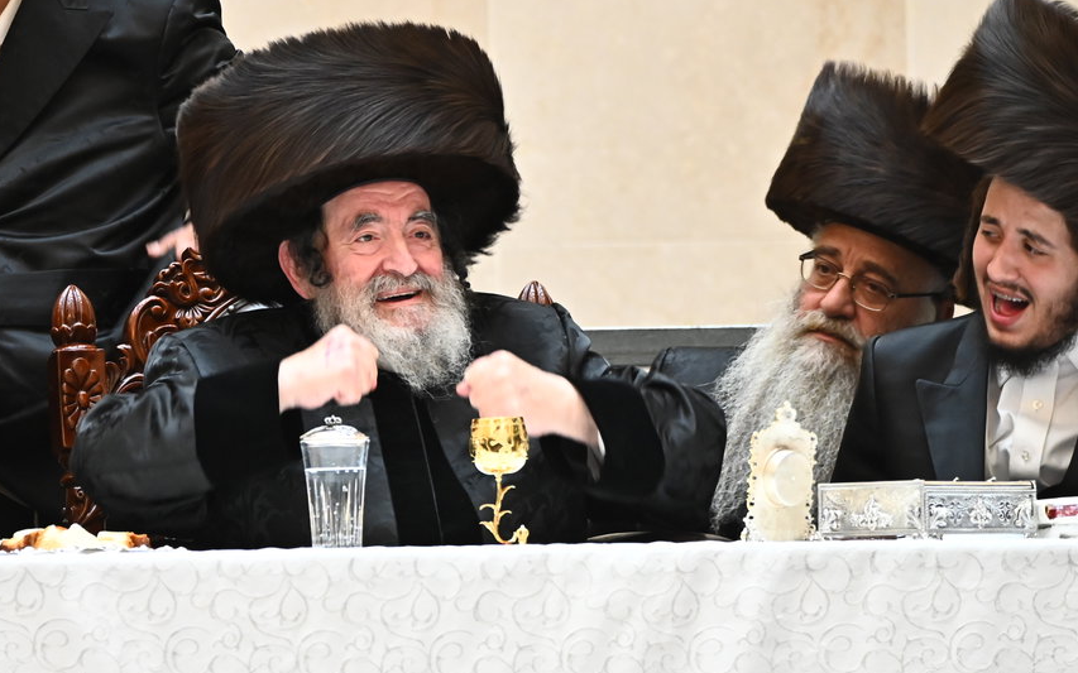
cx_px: 385
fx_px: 22121
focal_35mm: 753
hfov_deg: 2.8
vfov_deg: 1.7
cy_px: 230
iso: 4000
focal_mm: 450
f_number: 6
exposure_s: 1/160
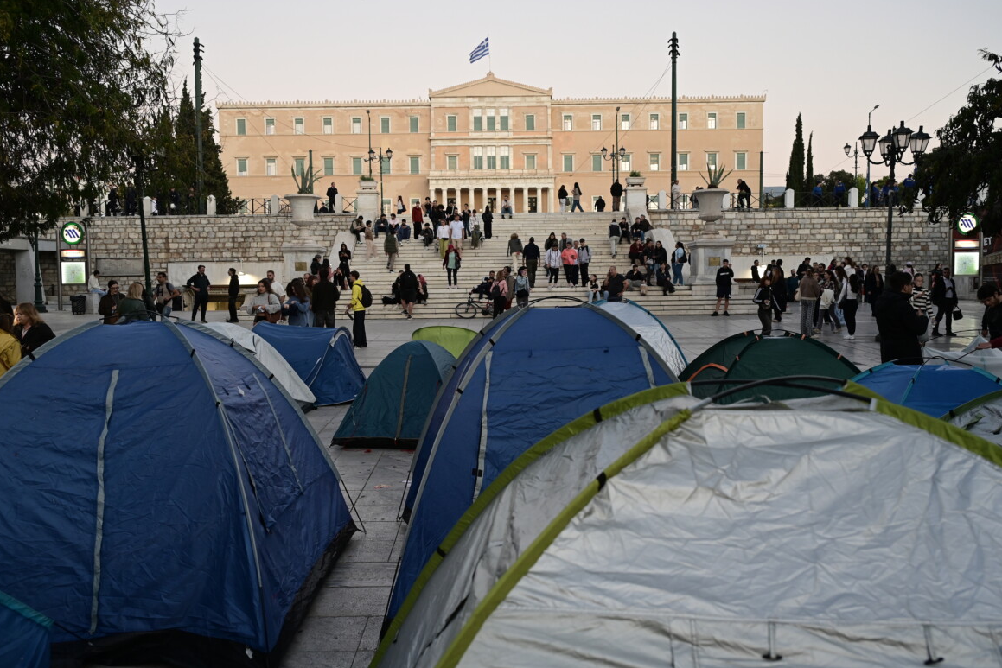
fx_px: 835
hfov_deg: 61.9
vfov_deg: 43.6
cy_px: 333
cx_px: 485
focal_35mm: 30
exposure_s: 1/100
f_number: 4.5
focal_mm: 29
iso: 800
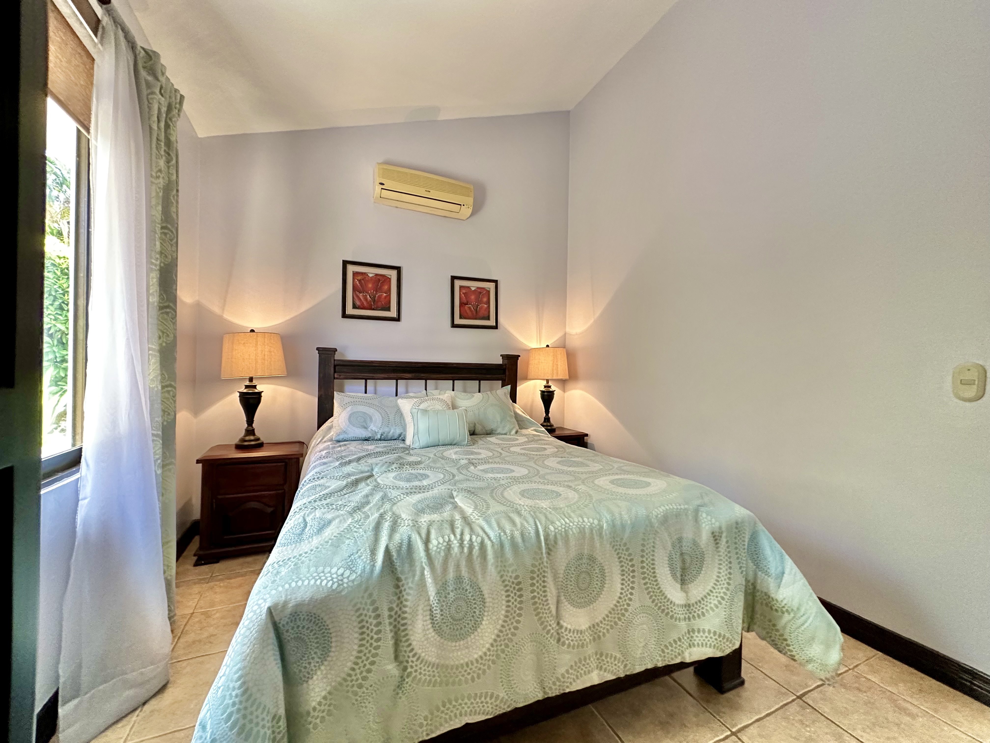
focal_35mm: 14
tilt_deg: -0.8
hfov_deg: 102.1
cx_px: 495
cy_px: 372
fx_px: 400
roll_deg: -1.0
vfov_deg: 85.7
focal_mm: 2.22
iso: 500
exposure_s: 1/60
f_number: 2.2
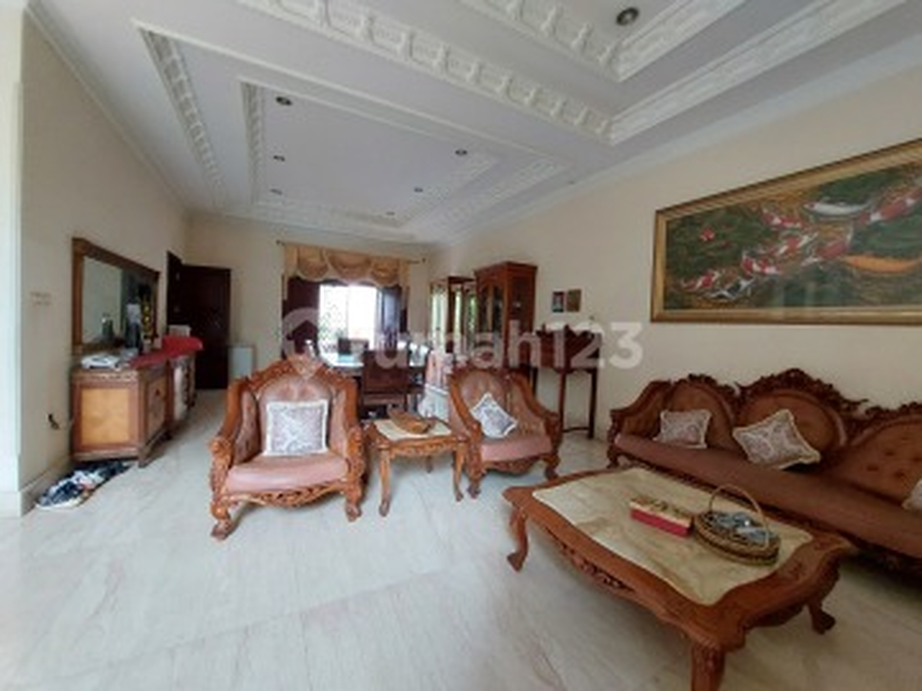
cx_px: 461
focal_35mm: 13
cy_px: 346
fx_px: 346
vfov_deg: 89.9
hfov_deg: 106.2
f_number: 2.2
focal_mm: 1.74
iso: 400
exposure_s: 1/60
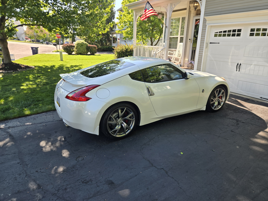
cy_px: 100
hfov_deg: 73.9
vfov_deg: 58.9
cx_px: 134
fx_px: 178
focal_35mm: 23
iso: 80
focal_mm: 5.4
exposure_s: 1/934
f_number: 1.8
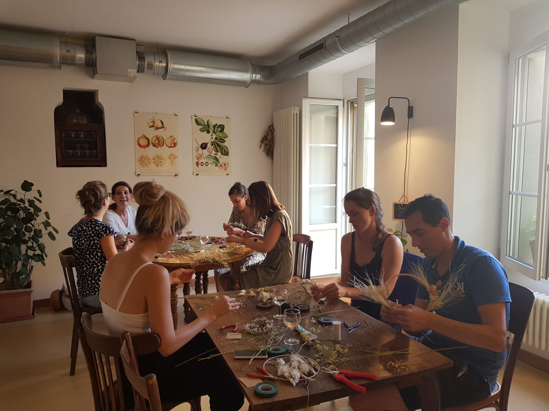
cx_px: 274
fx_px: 412
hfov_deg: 67.3
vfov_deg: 53.1
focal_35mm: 26
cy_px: 206
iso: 100
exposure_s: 1/50
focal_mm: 4.2
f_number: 1.7
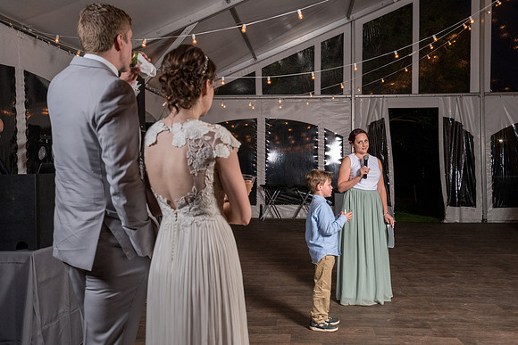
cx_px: 265
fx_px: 535
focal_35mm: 37
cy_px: 169
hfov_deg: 51.6
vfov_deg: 35.8
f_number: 5
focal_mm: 35
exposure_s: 1/200
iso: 2000
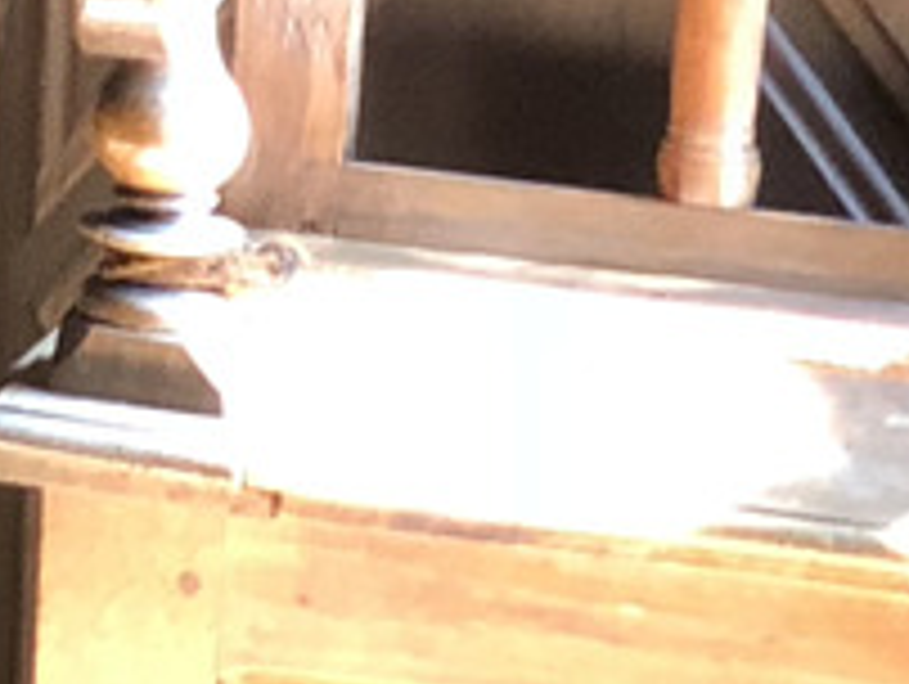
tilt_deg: -4.2
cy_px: -1066
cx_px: -2286
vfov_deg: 3.6
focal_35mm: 411
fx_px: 10806
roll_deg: -0.4
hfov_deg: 4.5
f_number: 2.4
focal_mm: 6
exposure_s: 1/30
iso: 125
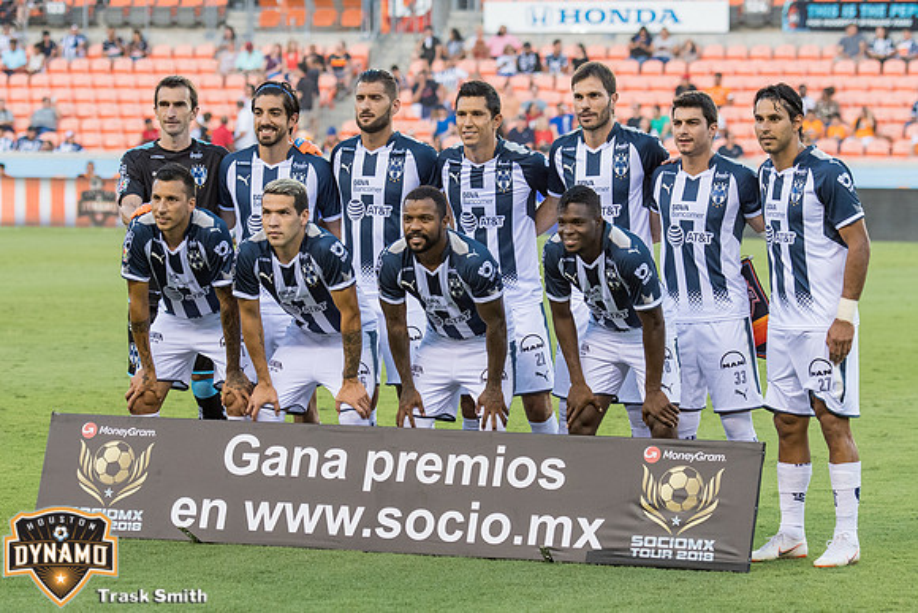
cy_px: 303
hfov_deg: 11.4
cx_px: 455
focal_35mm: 181
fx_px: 4613
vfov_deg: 7.6
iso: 1250
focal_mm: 95
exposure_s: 1/1250
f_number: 4
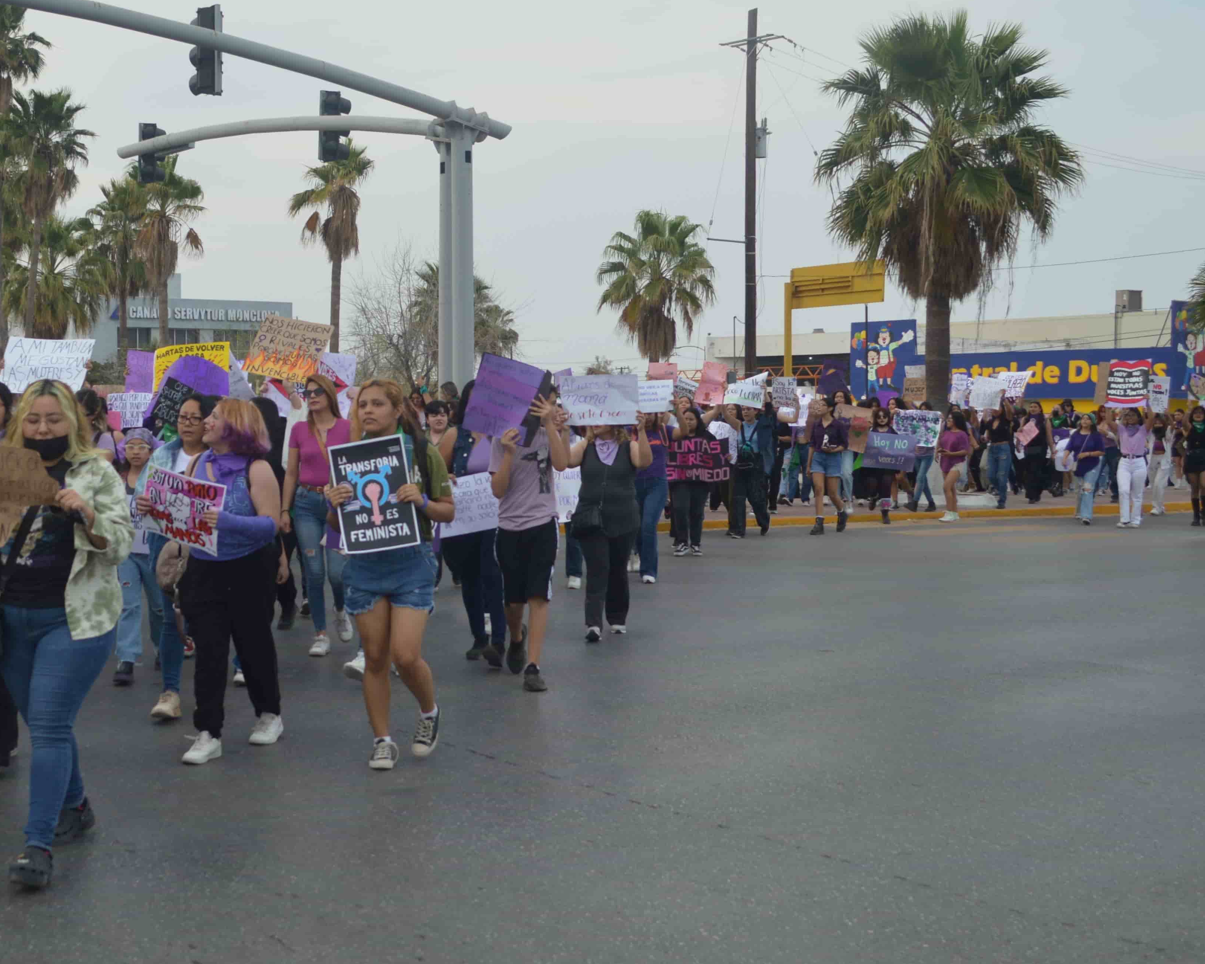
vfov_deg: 32.1
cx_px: 355
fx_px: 1676
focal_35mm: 47
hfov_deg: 38.8
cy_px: 501
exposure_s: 1/320
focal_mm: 18
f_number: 3.5
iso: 100
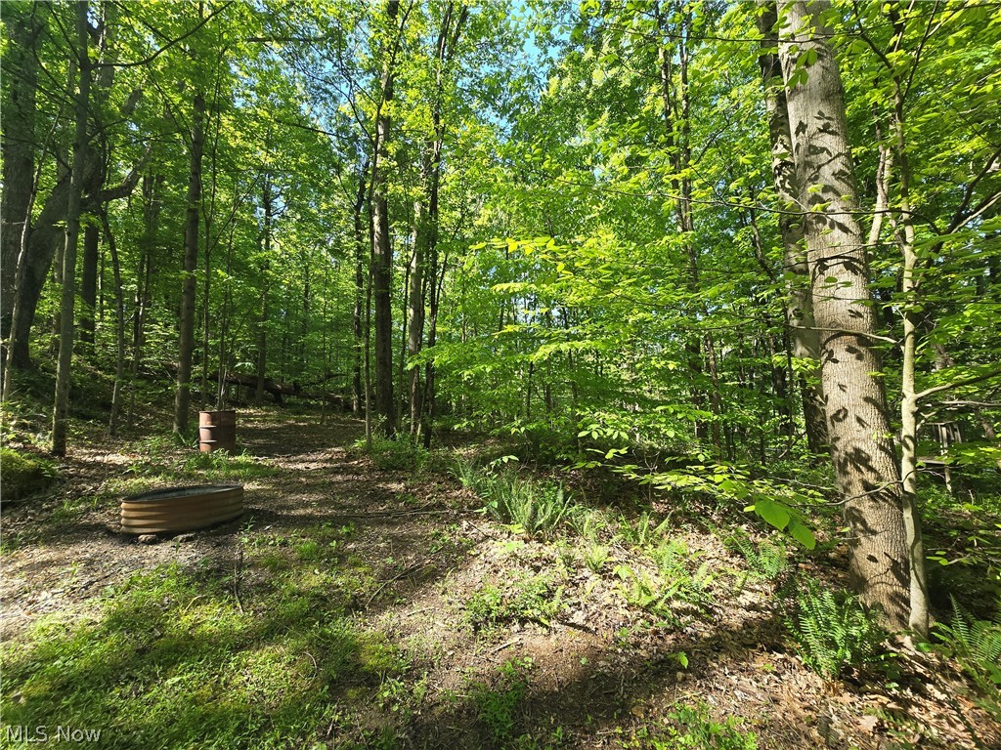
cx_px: 500
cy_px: 375
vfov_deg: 89.9
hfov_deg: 106.2
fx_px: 376
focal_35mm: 13
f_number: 2.2
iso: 50
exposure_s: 1/185
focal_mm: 2.2
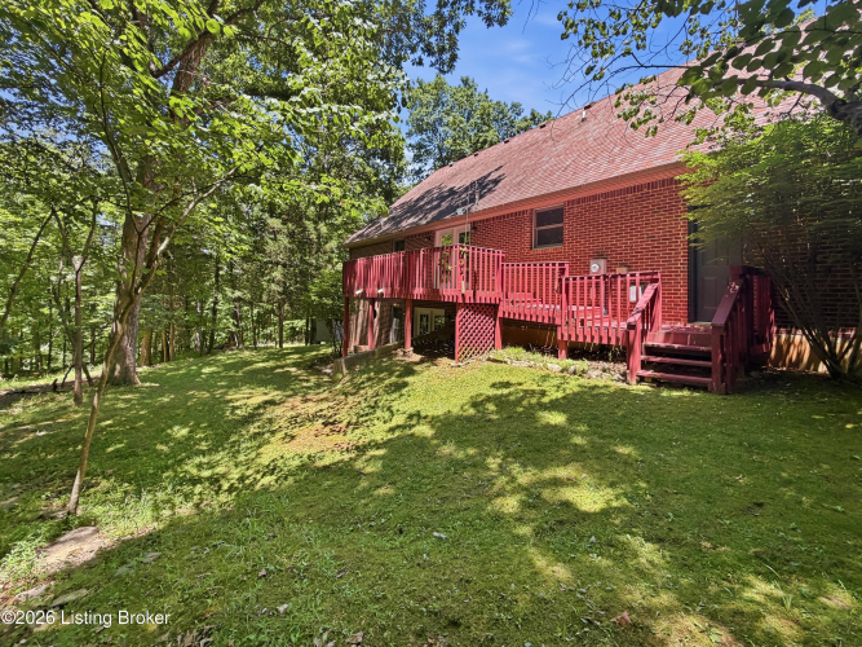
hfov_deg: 102.1
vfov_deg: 85.7
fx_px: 349
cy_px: 324
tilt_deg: -3.5
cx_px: 431
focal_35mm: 14
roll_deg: -0.3
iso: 40
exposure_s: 1/186
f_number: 2.2
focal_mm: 2.2
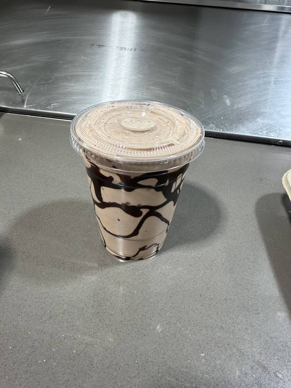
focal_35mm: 24
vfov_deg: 71.6
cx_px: 146
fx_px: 269
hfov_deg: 56.8
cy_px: 194
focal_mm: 2.22
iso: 80
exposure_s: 1/120
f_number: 2.2
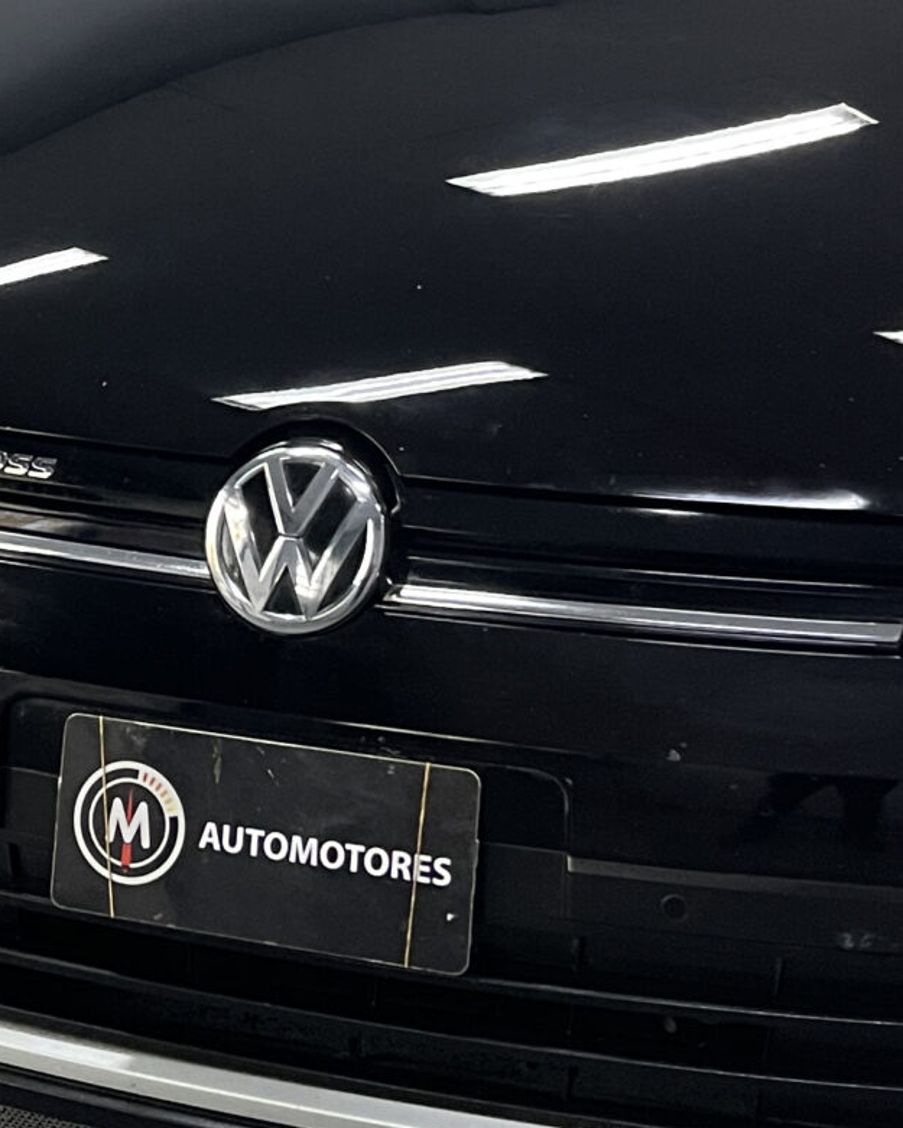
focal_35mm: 80
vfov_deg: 23.3
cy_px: 150
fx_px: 2672
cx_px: 97
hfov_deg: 18.9
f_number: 1.6
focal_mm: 5.1
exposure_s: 1/60
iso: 400
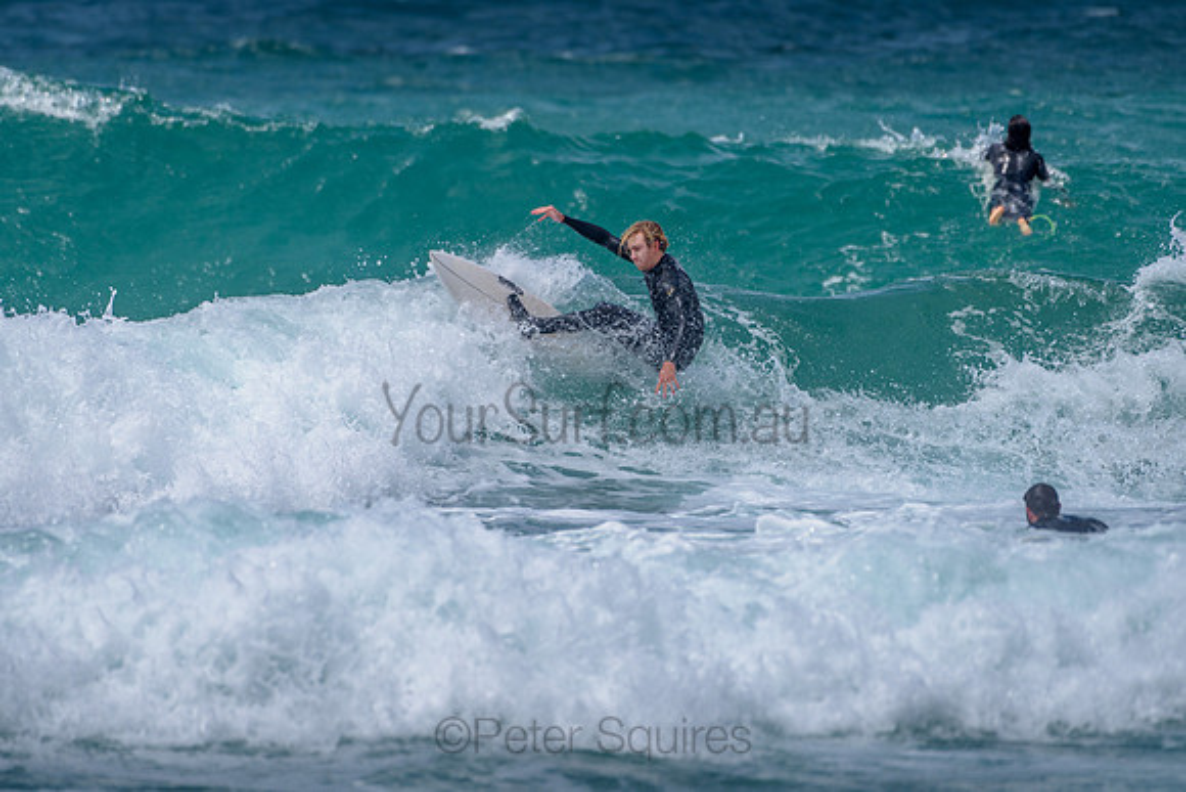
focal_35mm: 614
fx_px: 20240
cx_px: 579
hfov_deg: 3.4
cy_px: 310
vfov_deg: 2.2
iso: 100
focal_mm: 500
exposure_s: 1/2000
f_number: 5.6
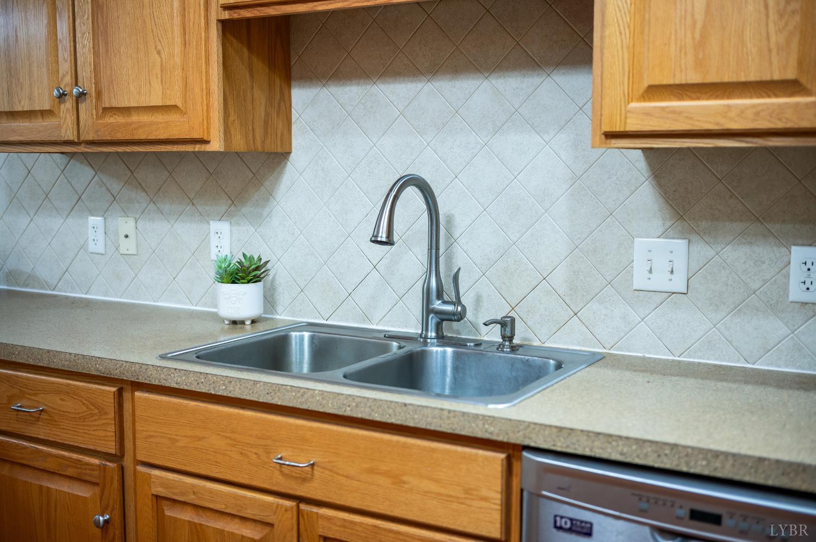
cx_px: 408
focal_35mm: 40
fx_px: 906
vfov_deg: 33.3
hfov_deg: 48.5
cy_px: 271
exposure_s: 1/60
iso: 800
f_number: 2.5
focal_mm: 40
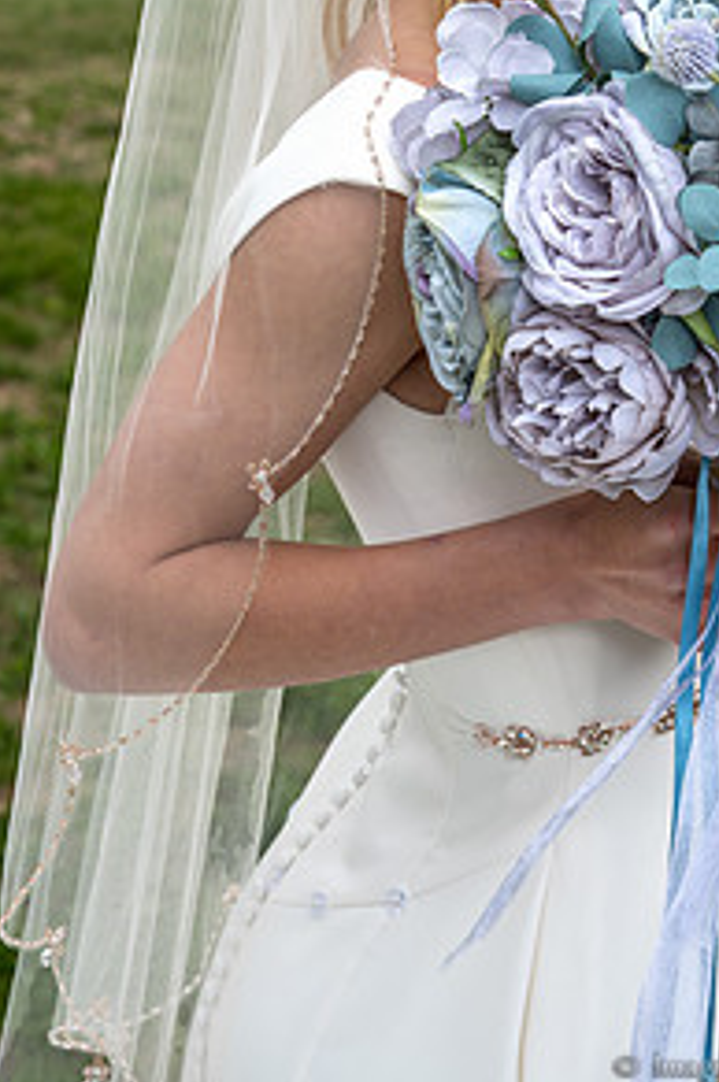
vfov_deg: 18.8
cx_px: 511
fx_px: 3243
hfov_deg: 12.6
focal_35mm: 108
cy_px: 259
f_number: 7.1
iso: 100
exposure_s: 1/80
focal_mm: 70
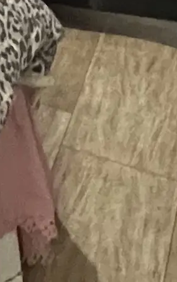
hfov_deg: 10.5
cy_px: -549
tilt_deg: -3.8
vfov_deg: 11.2
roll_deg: -1.6
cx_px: -63
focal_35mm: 122
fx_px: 940
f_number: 1.8
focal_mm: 1.57
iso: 800
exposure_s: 1/30
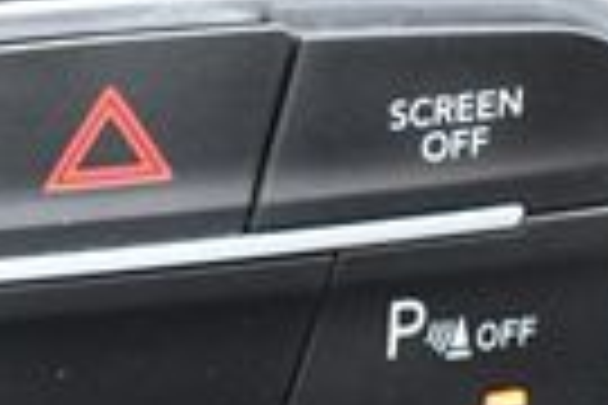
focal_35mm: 214
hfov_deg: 9.5
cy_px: 526
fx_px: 3614
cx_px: -117
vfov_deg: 6.4
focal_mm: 30
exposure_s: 1/125
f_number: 4.2
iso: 1800
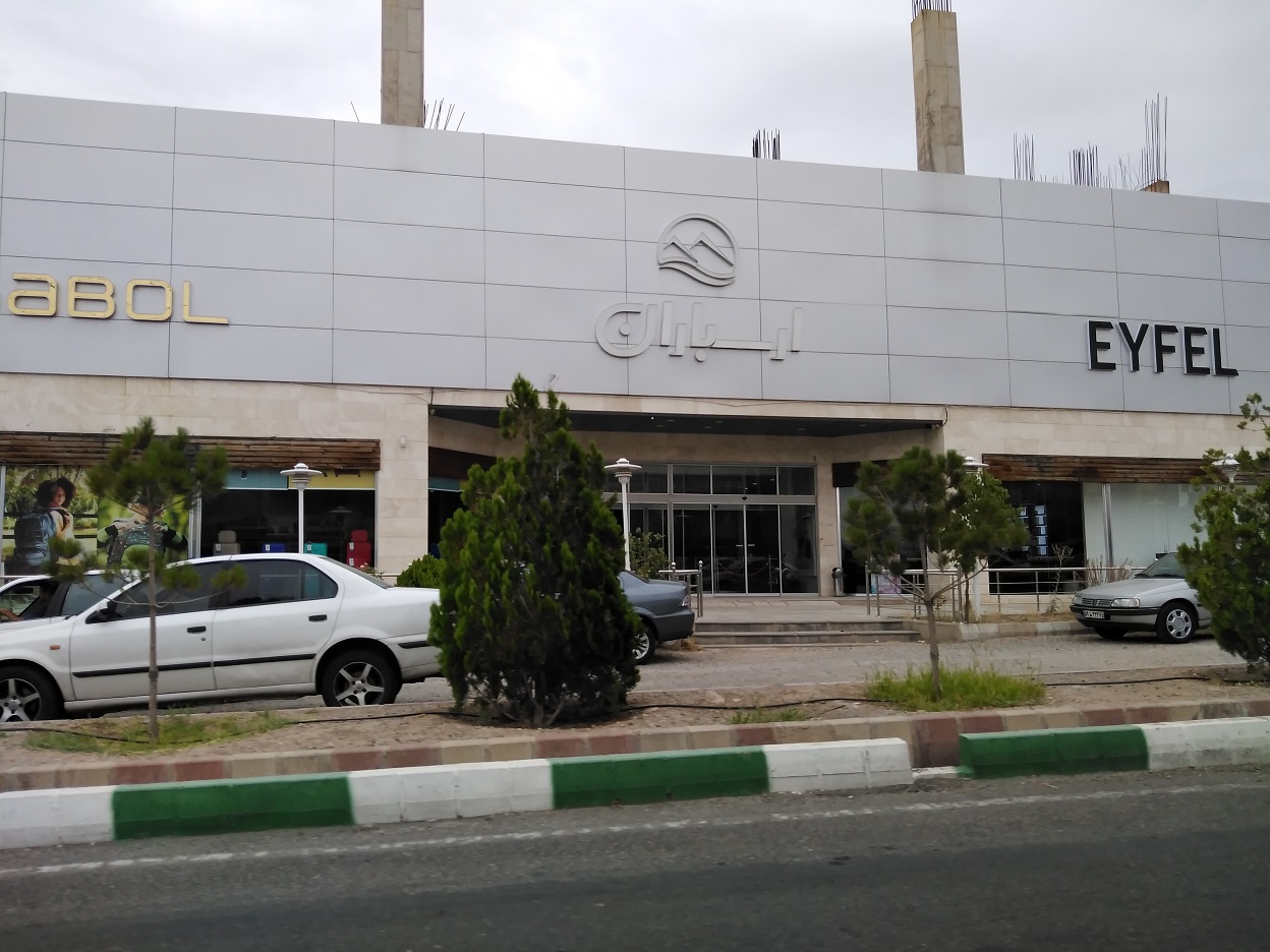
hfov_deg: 67.3
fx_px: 954
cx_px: 635
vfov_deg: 53.1
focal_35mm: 26
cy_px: 476
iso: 100
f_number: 1.8
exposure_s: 1/740
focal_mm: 3.63
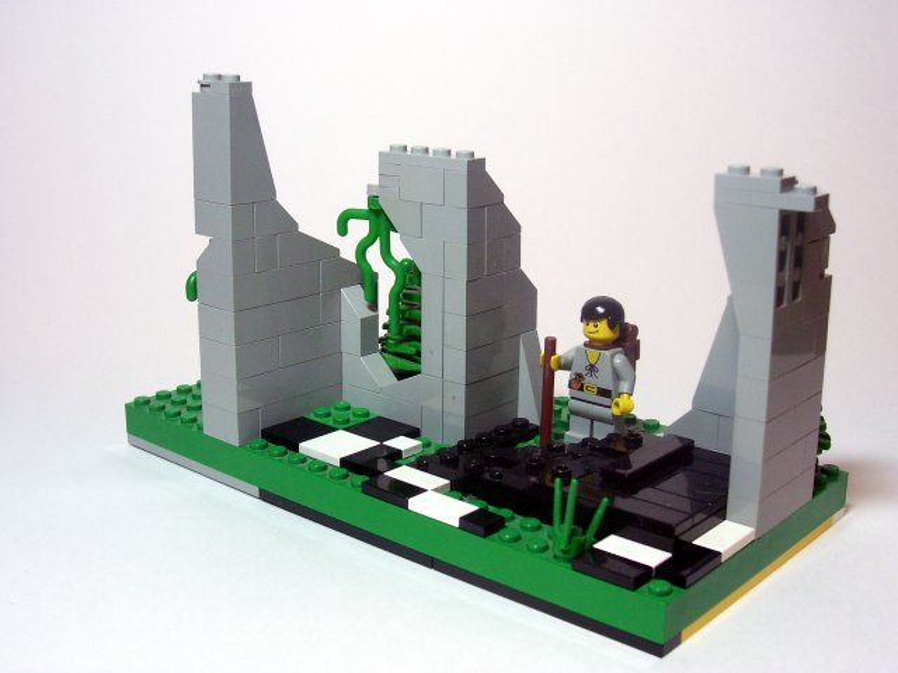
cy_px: 336
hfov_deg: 44.8
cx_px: 449
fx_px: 1090
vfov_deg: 34.3
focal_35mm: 42
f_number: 3
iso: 160
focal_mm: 7
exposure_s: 1/30
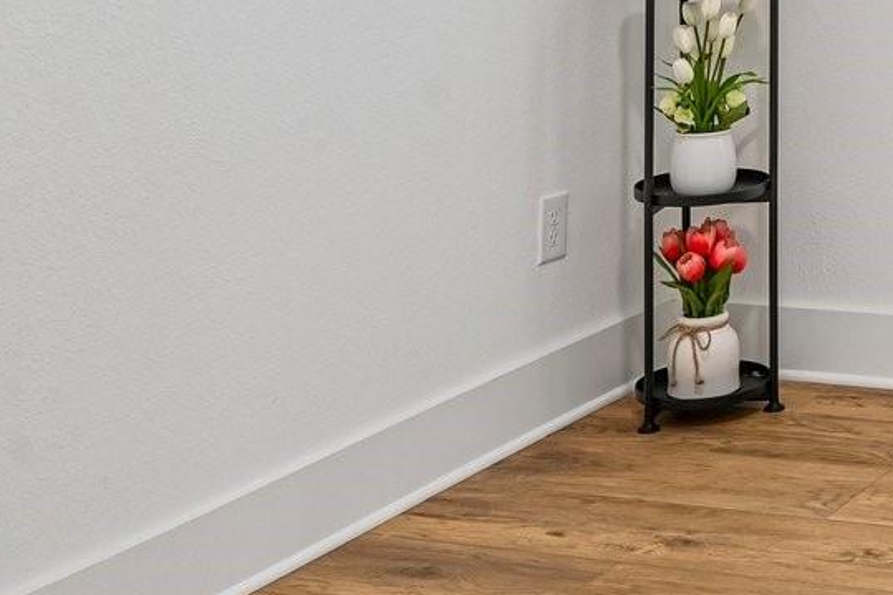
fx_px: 1885
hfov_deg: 22.1
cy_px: -249
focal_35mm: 76
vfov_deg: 16.6
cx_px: 1340
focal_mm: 20
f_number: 8
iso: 400
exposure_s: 1/80
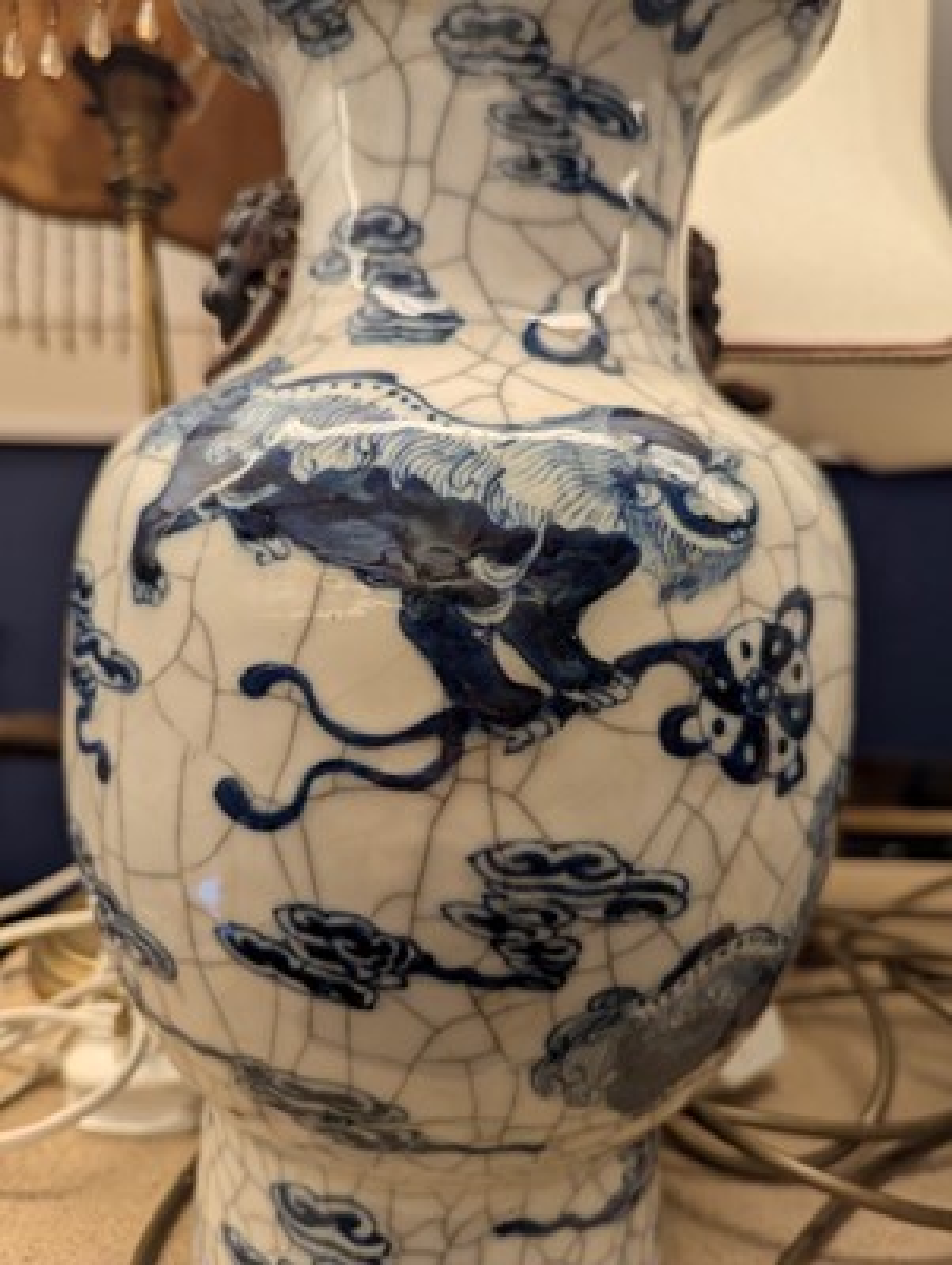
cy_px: 632
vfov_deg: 71.5
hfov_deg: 56.9
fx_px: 878
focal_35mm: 24
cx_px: 476
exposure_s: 1/100
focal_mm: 6.81
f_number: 1.85
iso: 333
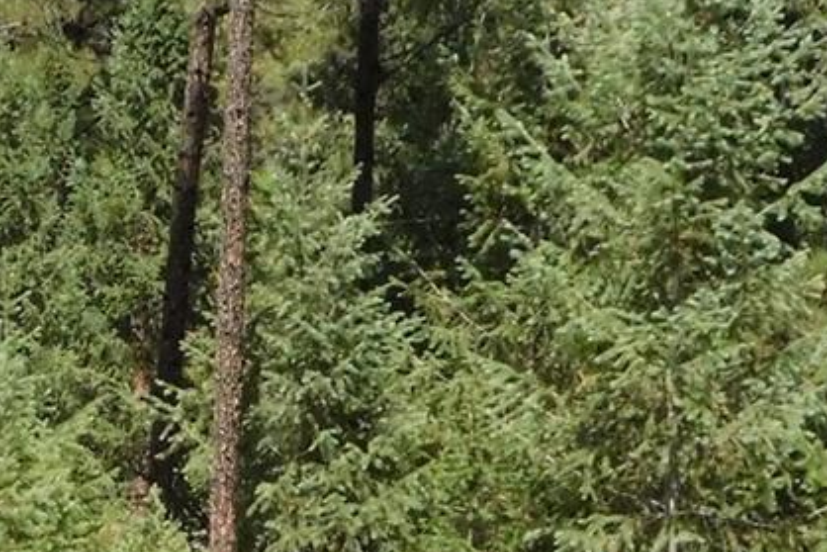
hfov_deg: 15.7
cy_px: 352
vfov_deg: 10.6
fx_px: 2964
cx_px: 125
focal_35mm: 129
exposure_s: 1/1500
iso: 800
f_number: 7
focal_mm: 6.3
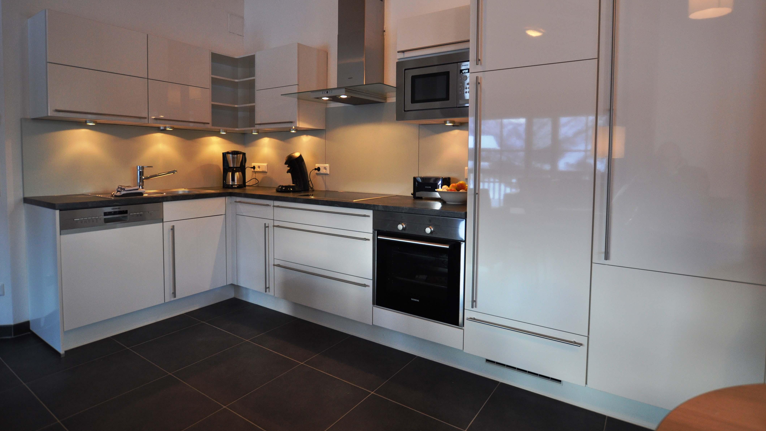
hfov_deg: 89.6
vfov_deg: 58.0
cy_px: 176
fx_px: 386
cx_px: 384
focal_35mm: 19
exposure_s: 1/60
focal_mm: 12
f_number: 4
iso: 450
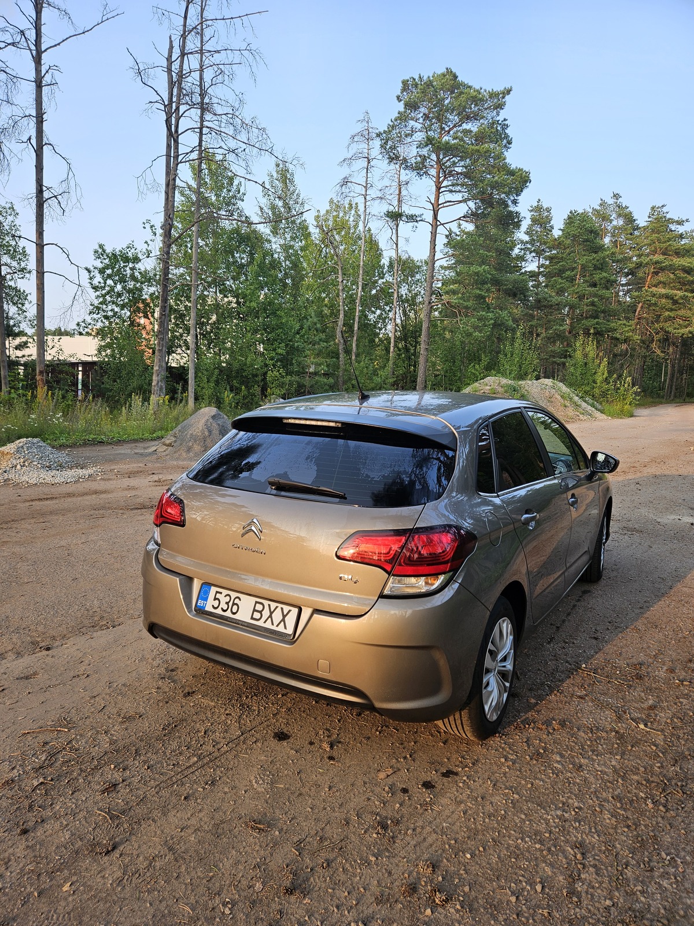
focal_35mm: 23
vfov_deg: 73.9
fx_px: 615
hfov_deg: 58.9
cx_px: 347
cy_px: 463
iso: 25
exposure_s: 1/239
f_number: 1.8
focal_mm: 5.4
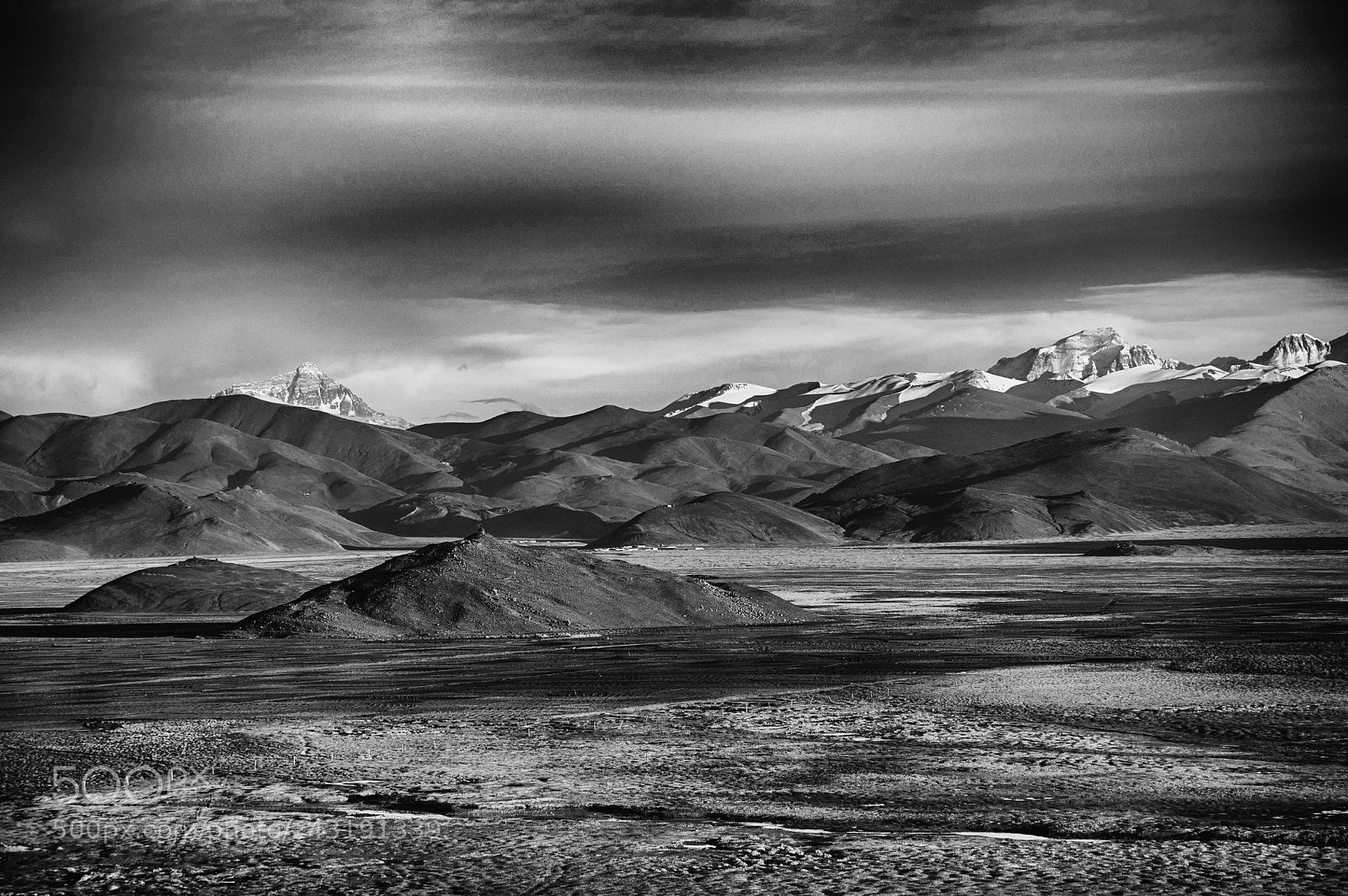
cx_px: 674
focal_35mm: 105
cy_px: 448
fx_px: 3927
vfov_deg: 13.0
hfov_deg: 19.5
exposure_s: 1/400
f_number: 5.6
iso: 250
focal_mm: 70
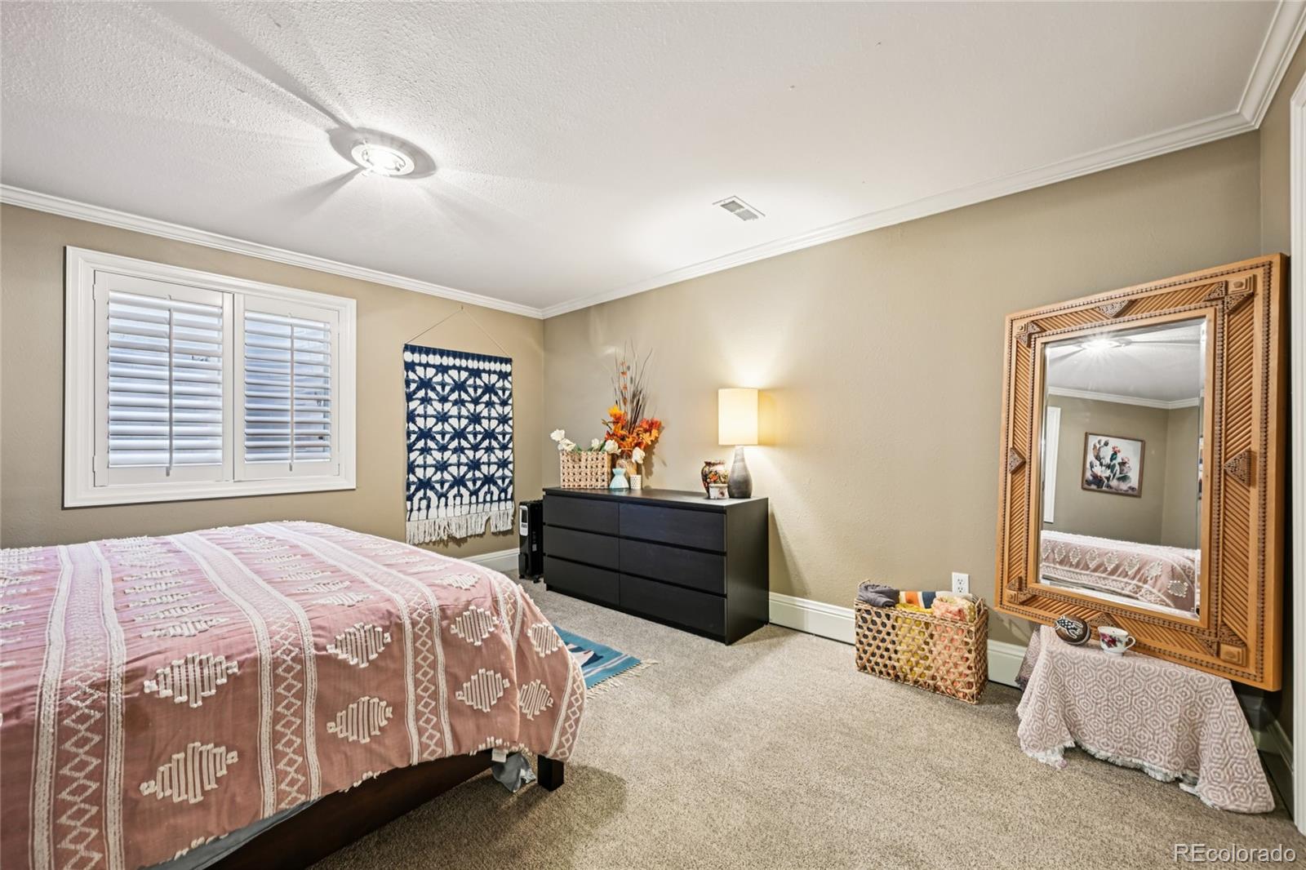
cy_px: 435
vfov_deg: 81.2
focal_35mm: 14
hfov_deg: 104.3
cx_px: 653
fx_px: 508
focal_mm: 14
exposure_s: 1/3.33
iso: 400
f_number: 8
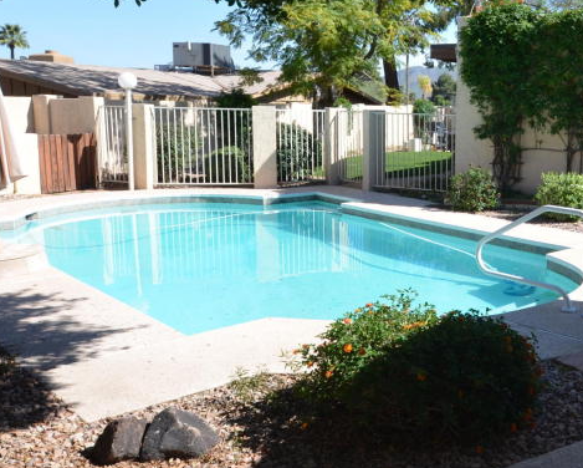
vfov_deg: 38.8
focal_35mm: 38
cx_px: 535
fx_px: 659
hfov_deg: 43.2
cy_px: 174
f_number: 8
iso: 160
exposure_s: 1/250
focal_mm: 11
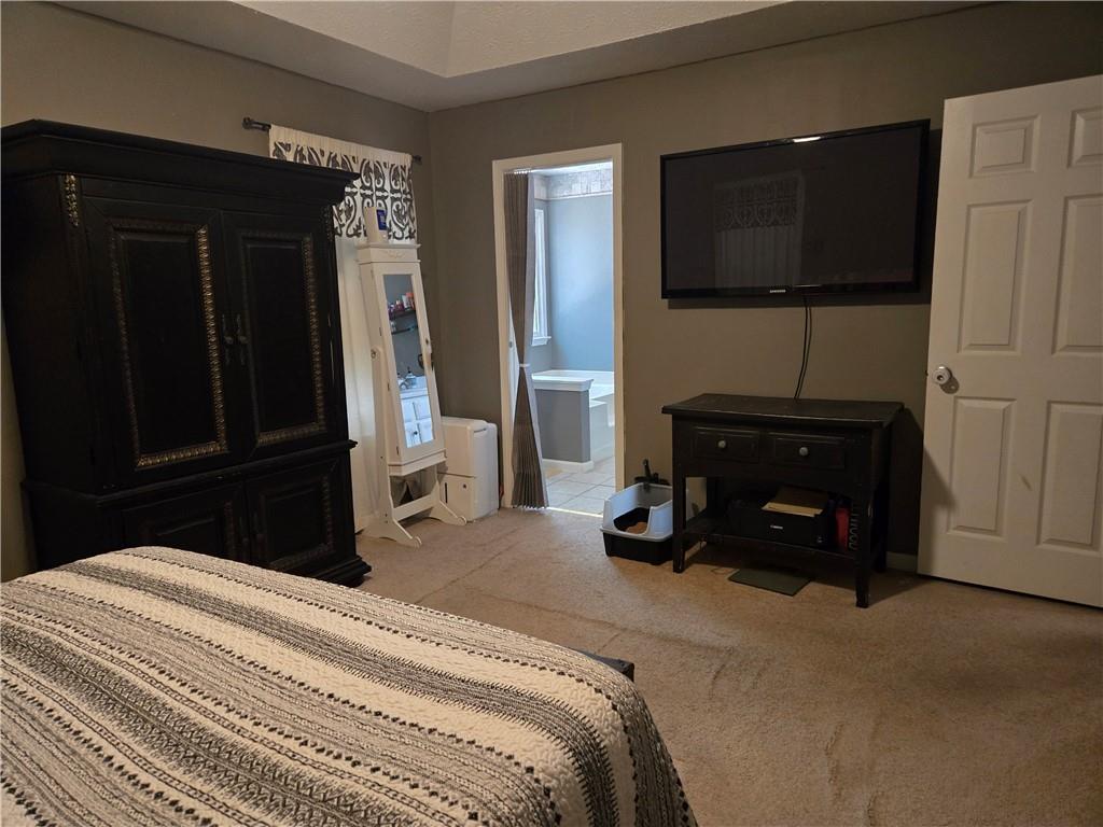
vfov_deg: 58.9
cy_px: 414
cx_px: 552
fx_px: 733
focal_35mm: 23
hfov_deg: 73.9
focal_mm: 5.4
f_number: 1.8
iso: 800
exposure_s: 1/60
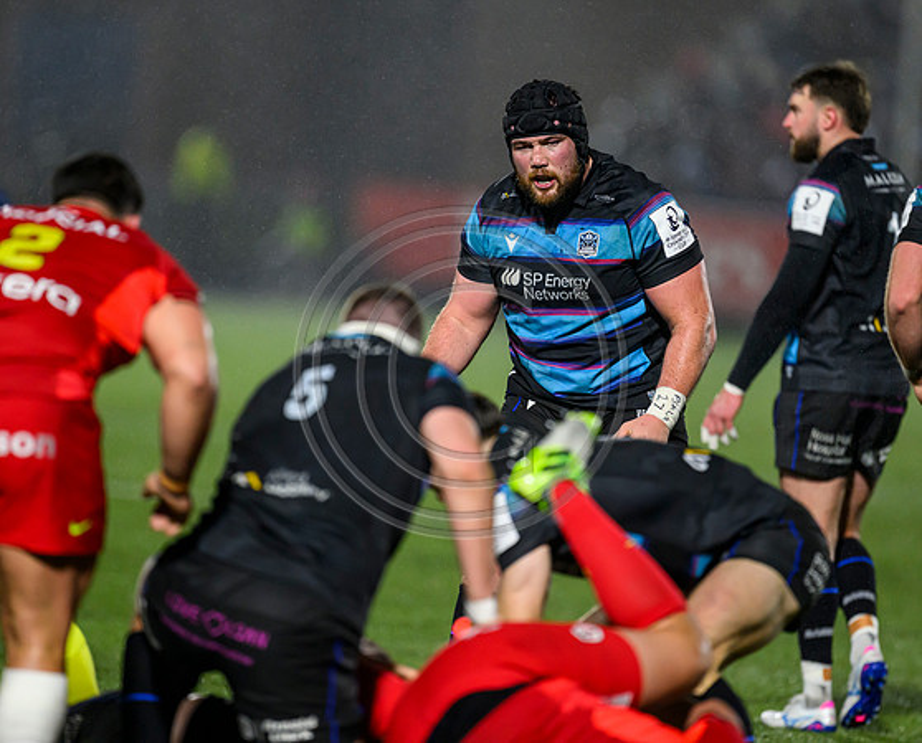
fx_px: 13444
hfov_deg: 3.9
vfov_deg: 3.2
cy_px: 340
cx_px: 459
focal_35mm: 491
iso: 3200
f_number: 3.2
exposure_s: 1/2000
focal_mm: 400
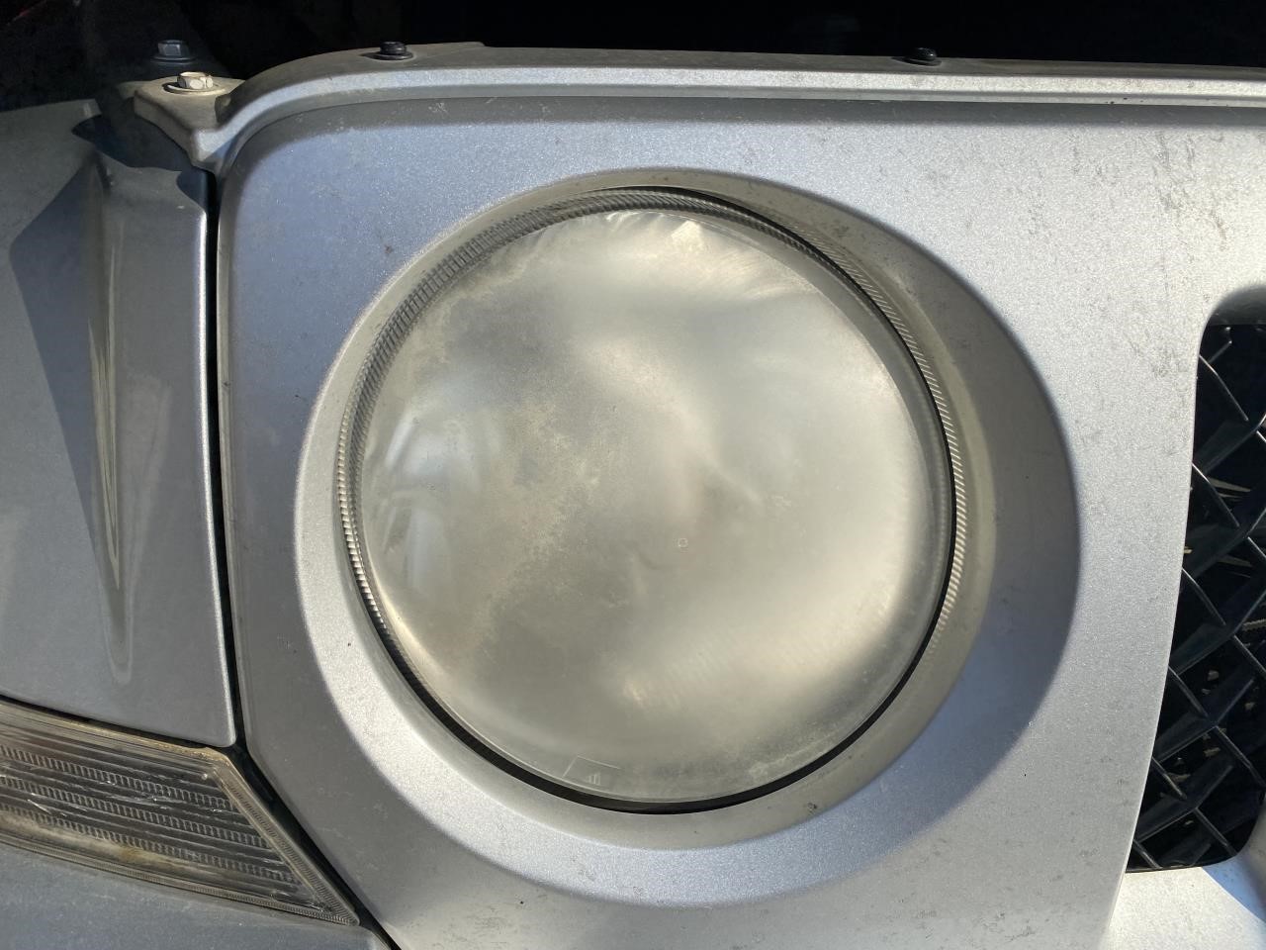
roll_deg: -0.1
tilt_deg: -27.2
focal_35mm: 26
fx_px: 951
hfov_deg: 67.3
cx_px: 633
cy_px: 475
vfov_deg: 53.1
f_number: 1.8
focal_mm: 4.25
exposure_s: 1/4115
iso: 32
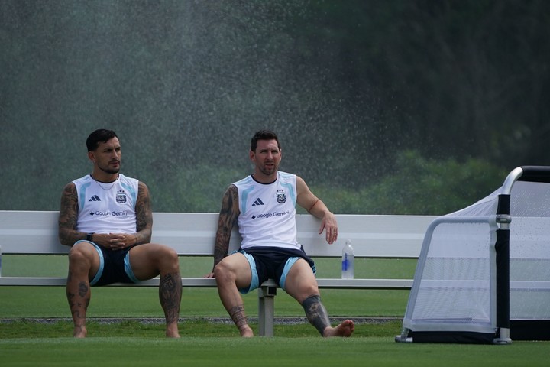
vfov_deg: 1.5
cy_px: 184
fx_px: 13749
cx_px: 275
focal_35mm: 900
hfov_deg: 2.3
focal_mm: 600
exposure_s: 1/2500
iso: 800
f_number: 6.3
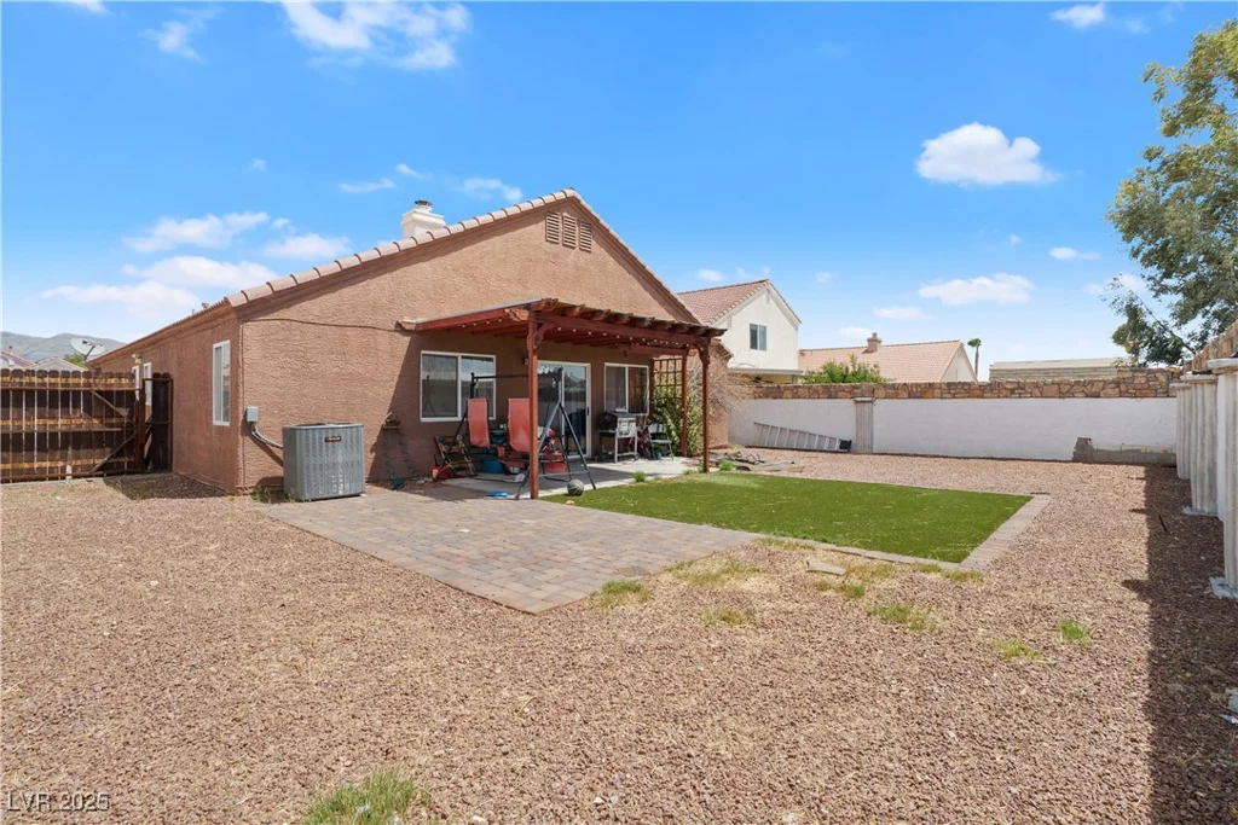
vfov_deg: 73.8
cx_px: 619
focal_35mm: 16
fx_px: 550
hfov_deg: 96.7
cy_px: 412
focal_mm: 16
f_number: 10
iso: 500
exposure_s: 1/250
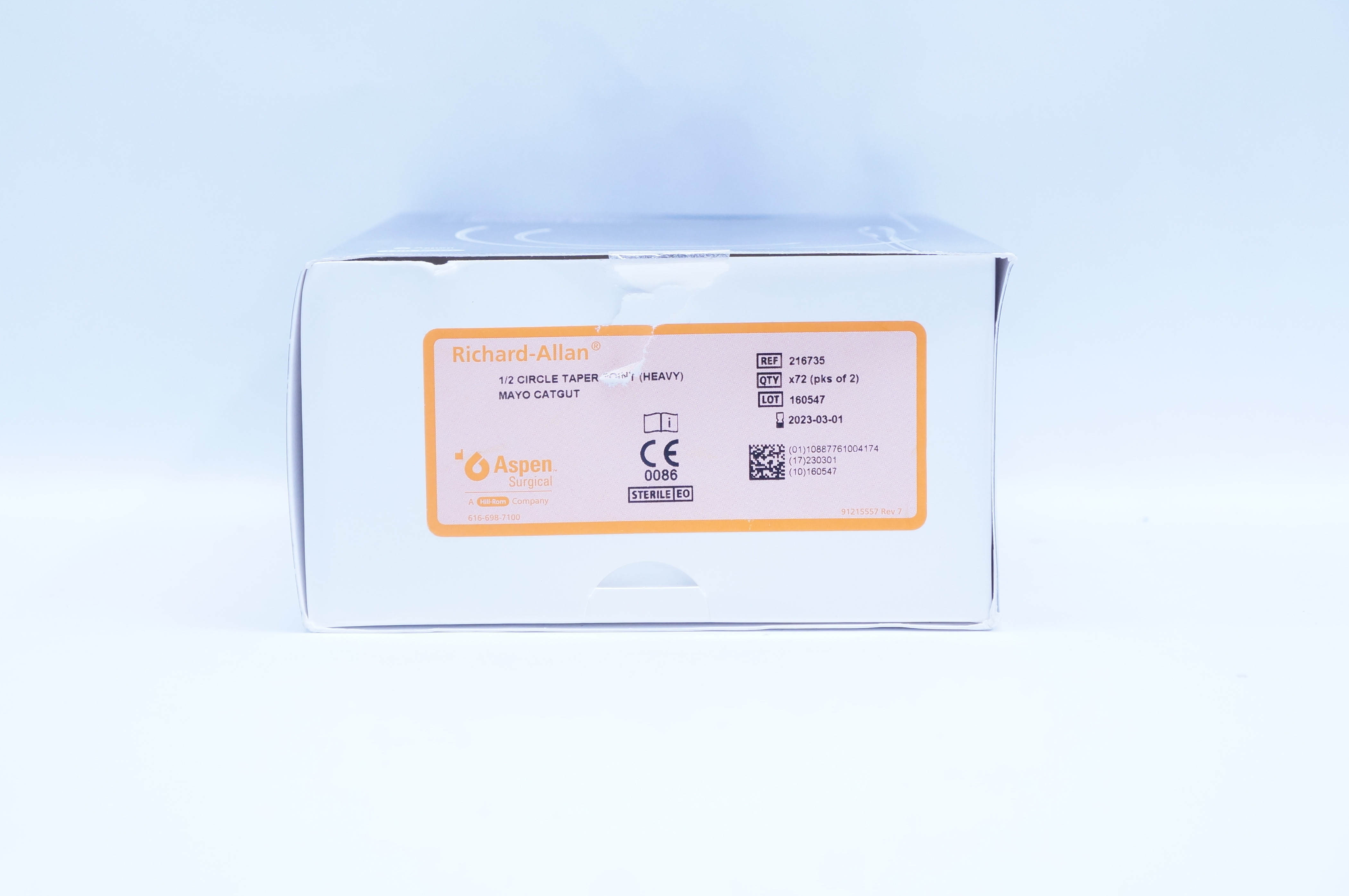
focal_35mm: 65
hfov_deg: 31.2
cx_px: 635
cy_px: 428
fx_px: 2417
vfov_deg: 21.0
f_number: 5
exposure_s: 1/160
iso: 800
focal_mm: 37
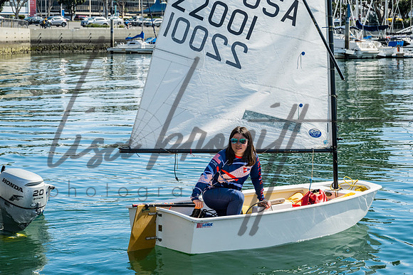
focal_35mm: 81
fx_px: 931
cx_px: 206
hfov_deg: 25.0
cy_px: 138
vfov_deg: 16.8
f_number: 10
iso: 250
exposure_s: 1/200
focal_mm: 79
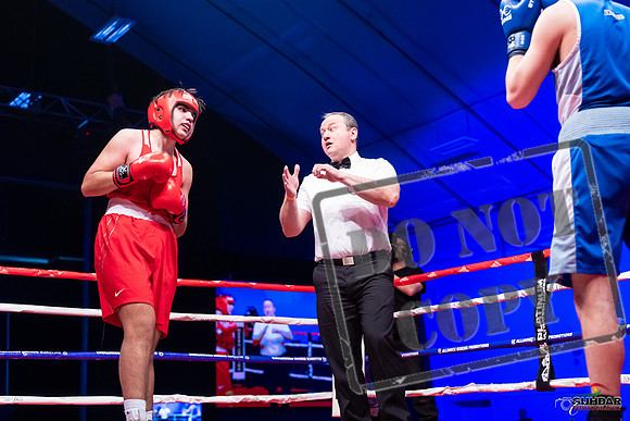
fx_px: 963
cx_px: 315
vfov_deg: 24.6
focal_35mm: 55
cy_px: 210
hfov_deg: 36.2
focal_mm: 55
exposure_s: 1/800
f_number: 2.8
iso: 3200
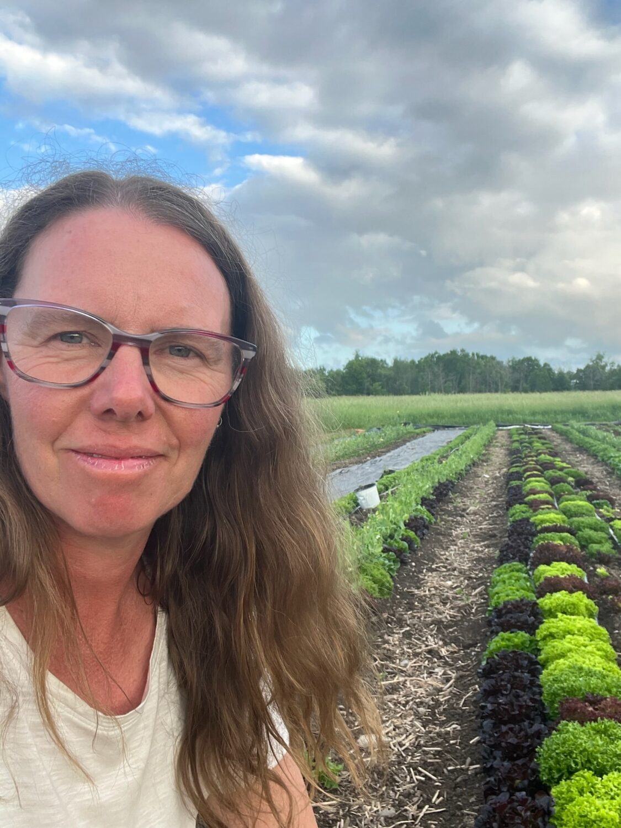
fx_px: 718
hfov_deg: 46.8
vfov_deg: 60.0
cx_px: 310
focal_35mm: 30
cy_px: 414
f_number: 2.2
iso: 32
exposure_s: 1/145
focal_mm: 2.71
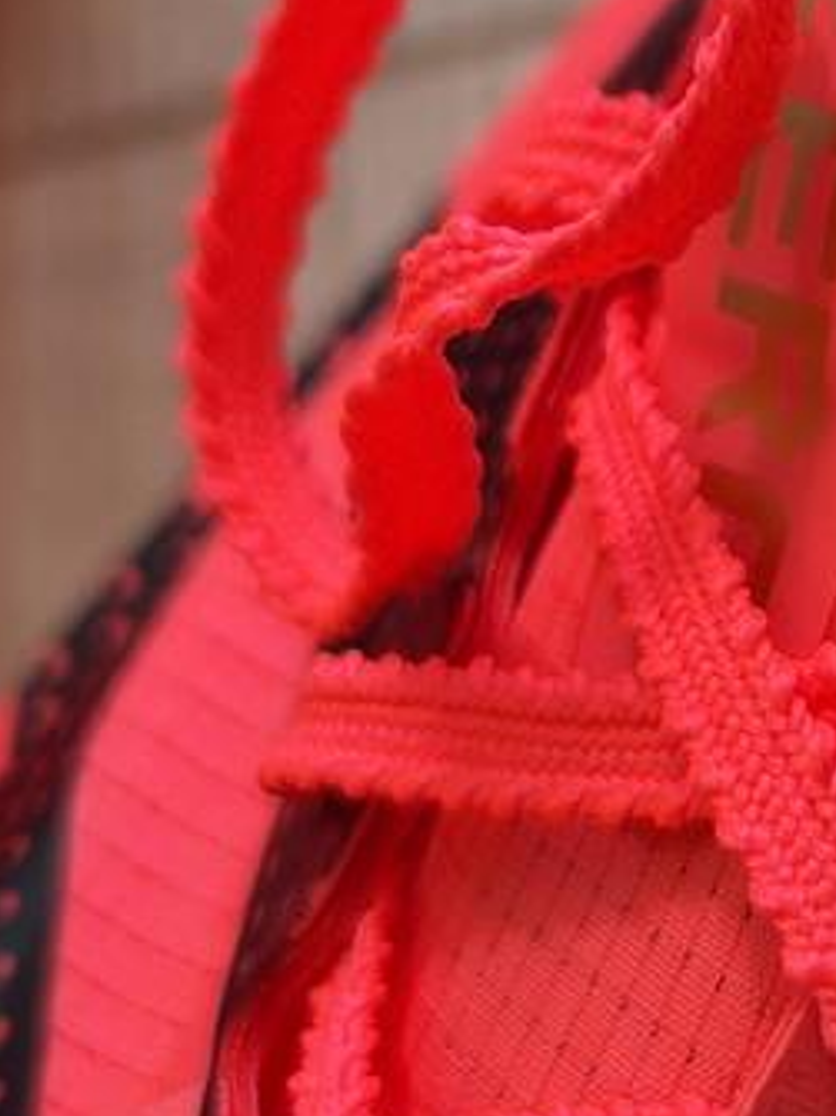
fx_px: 4801
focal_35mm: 149
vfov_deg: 13.1
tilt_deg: -50.2
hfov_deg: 9.8
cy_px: 63
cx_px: 1026
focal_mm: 6.93
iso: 200
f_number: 1.48
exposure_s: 1/60
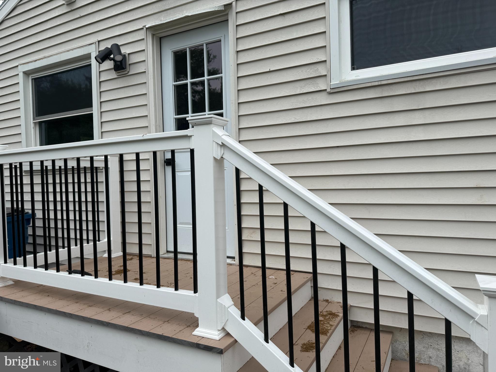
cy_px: 186
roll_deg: +1.1
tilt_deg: -1.3
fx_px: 344
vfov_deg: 56.8
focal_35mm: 24
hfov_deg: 71.6
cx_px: 248
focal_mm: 6.76
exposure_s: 1/2053
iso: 80
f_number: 1.78
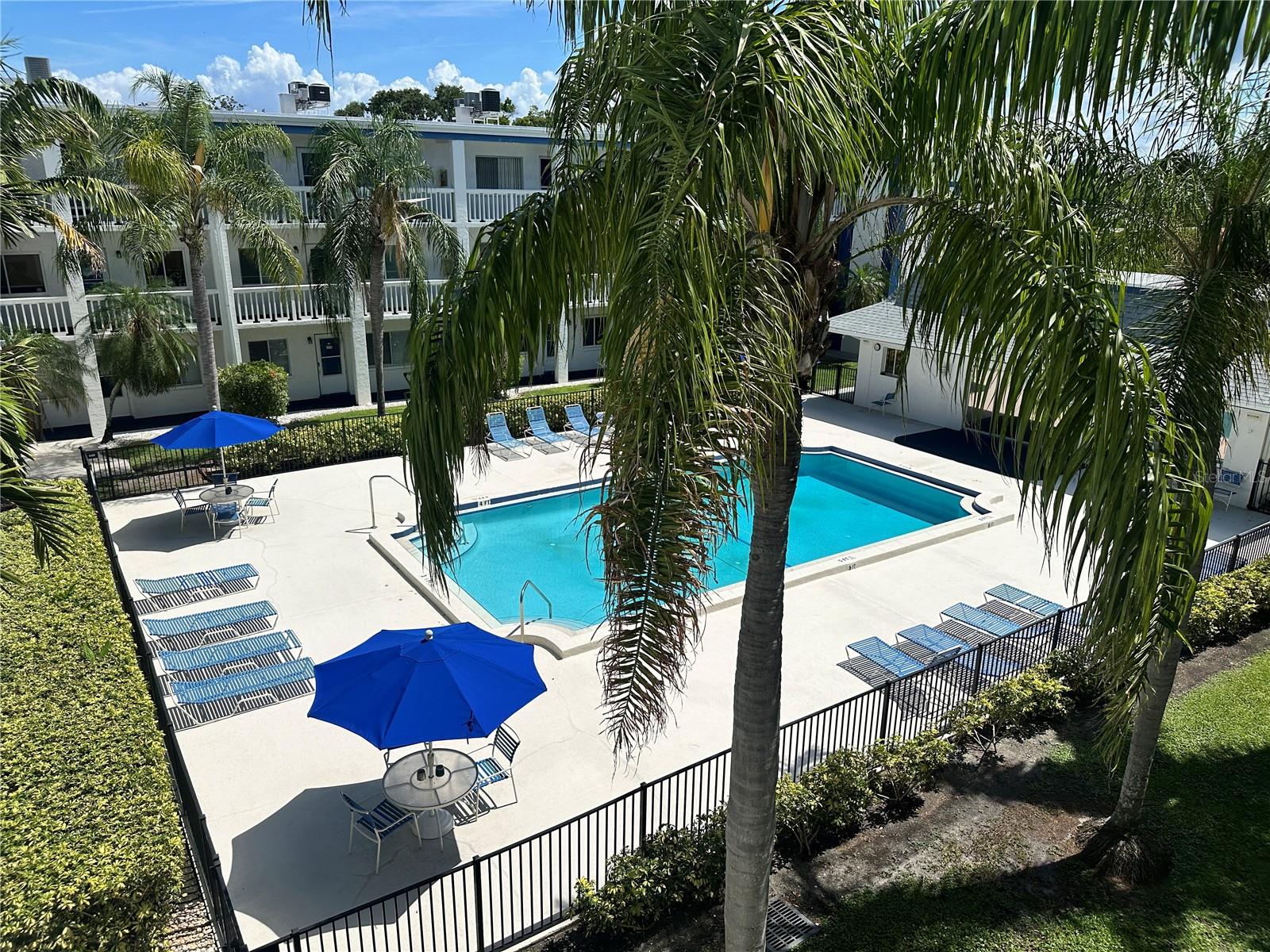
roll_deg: -0.8
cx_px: 635
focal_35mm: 24
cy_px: 476
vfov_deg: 56.8
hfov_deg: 71.6
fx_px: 881
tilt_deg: -17.8
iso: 80
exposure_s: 1/9709
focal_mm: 6.86
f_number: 1.78
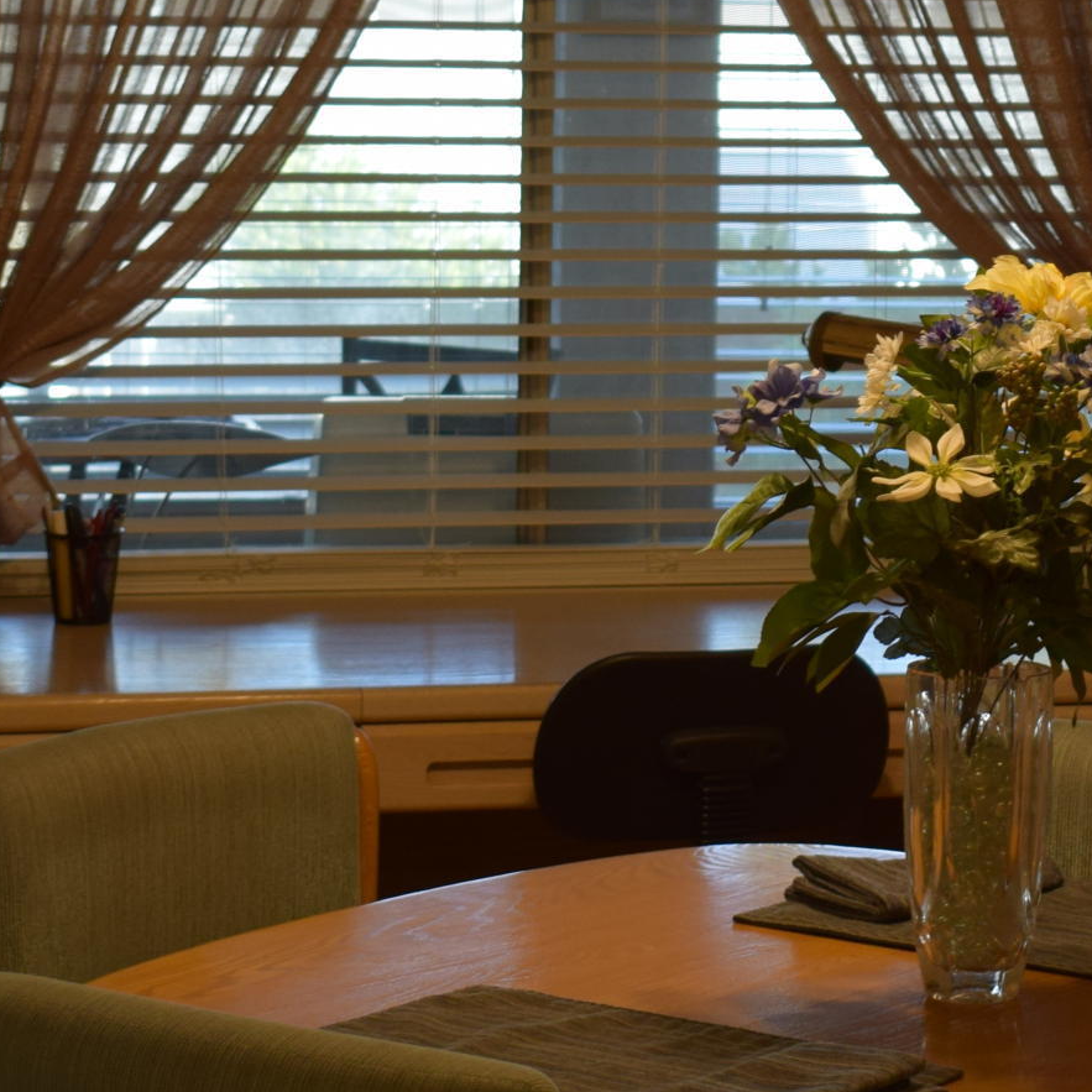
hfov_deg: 13.3
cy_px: 391
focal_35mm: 130
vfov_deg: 13.4
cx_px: 972
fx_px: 4640
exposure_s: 1/60
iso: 360
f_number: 4.2
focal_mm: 30
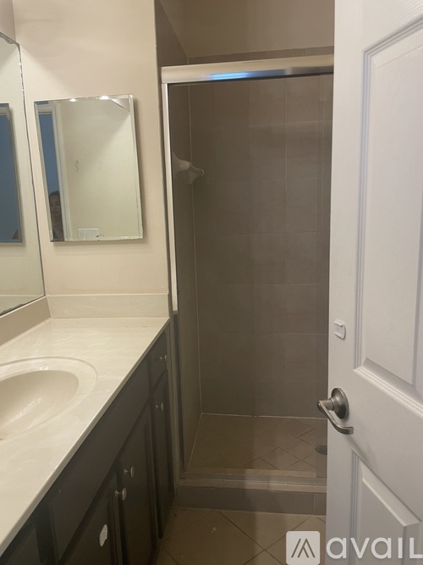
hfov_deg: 53.0
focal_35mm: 26
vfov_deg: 67.3
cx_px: 212
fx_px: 424
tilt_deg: -9.2
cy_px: 282
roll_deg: +1.6
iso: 100
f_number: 1.6
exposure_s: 1/60
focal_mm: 4.2
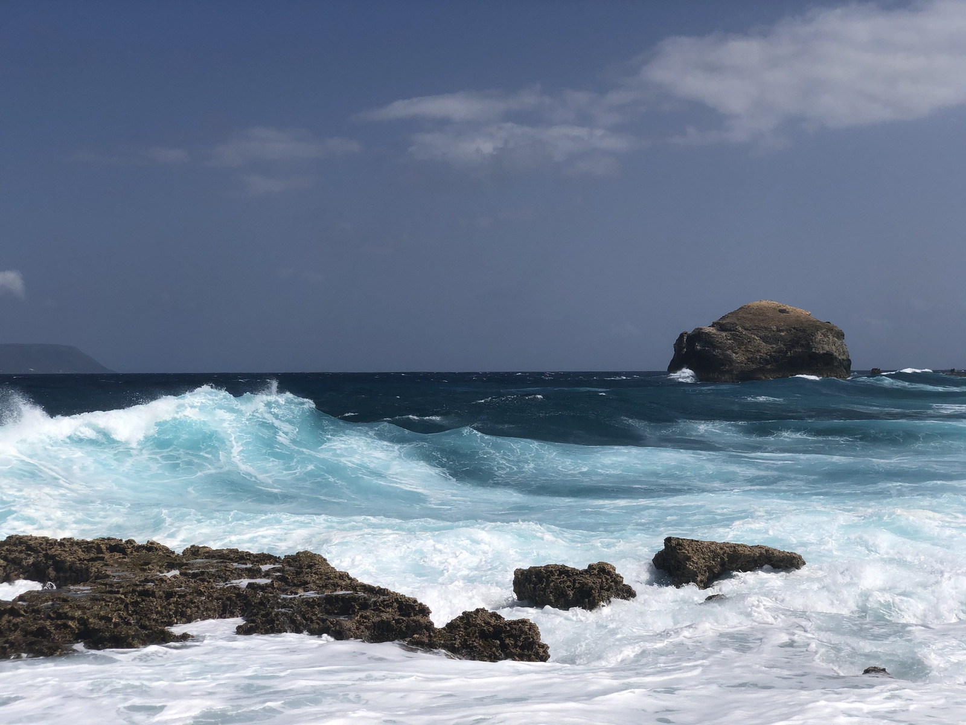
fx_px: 1451
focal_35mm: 52
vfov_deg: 28.0
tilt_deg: +1.2
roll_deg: -0.1
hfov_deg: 36.8
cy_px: 362
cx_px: 483
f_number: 2.4
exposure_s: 1/2825
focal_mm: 6
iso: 16
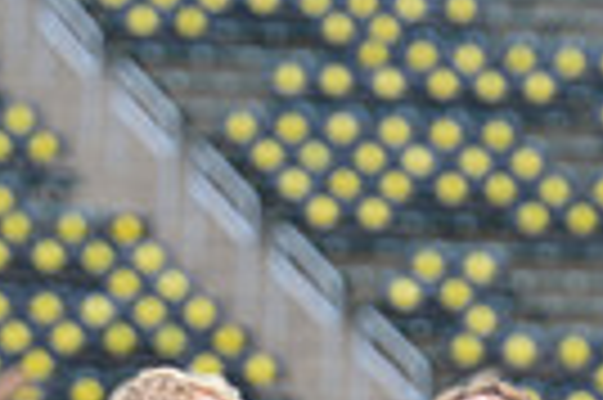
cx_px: 430
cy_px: 993
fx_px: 9837
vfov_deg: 2.3
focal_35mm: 588
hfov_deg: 3.5
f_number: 4.5
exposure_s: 1/500
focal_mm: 175
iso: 640
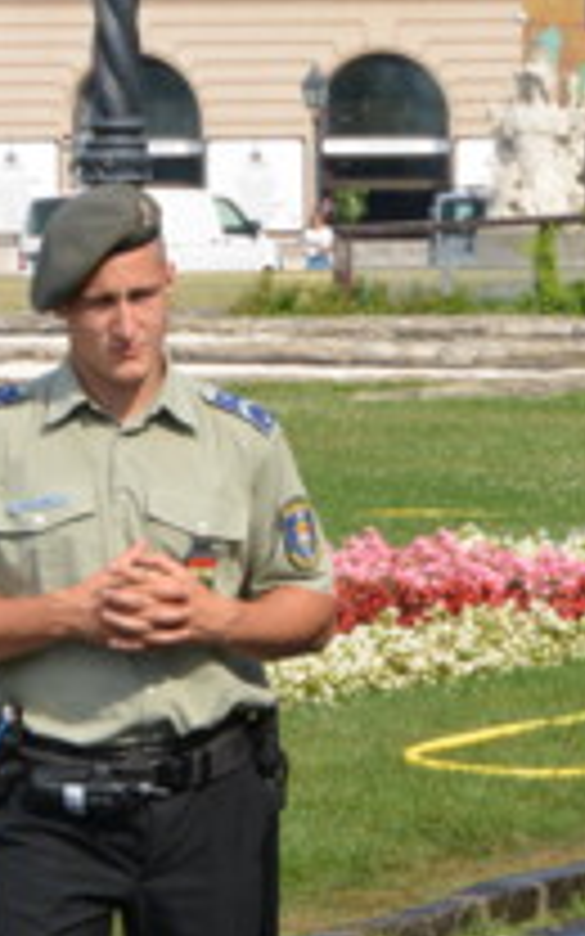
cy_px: 706
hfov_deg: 3.9
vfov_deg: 6.3
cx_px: 360
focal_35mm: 333
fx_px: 8495
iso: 160
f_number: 9
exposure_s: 1/320
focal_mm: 56.2
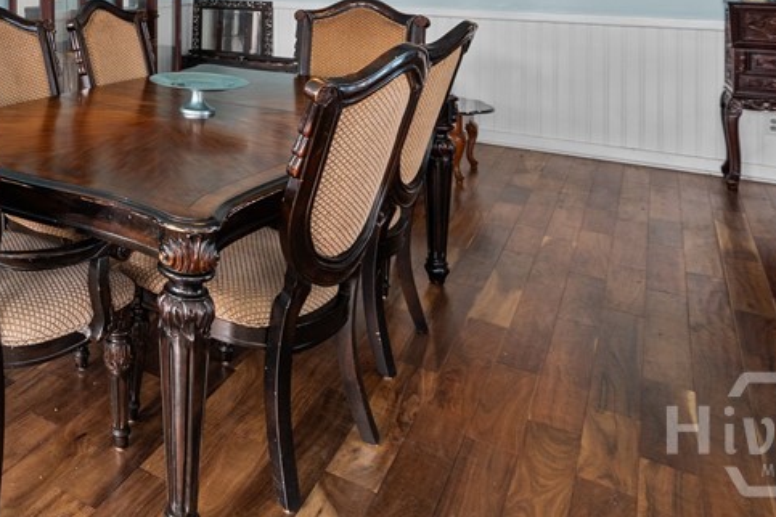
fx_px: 776
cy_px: -31
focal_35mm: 36
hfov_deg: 45.1
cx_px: 2
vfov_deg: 33.0
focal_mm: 16
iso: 1000
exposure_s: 1/30
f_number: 8
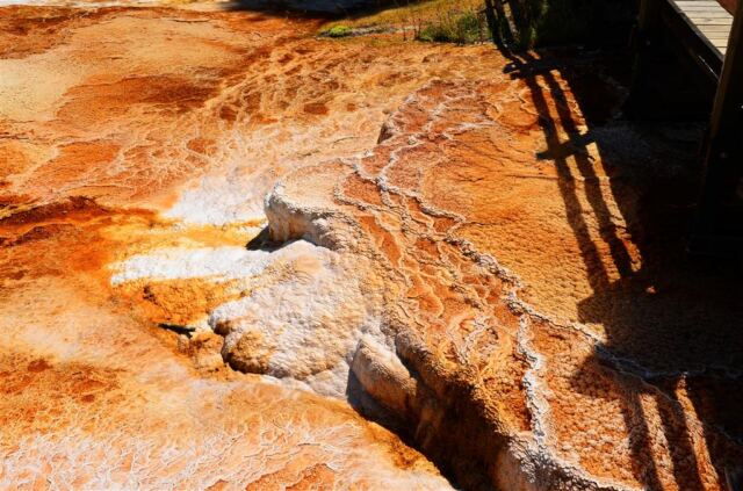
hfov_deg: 46.5
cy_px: 246
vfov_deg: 31.7
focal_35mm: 42
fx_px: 864
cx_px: 372
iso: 100
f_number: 13
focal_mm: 28
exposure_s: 1/200
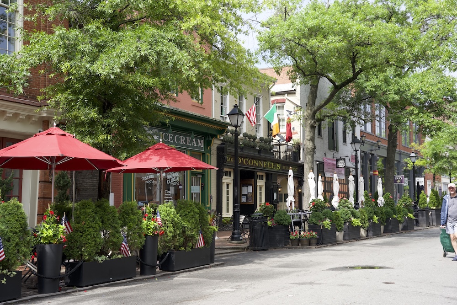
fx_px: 639
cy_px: 152
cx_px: 228
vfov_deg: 26.8
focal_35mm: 50
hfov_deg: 39.4
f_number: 5
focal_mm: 50.3
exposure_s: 1/250
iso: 100
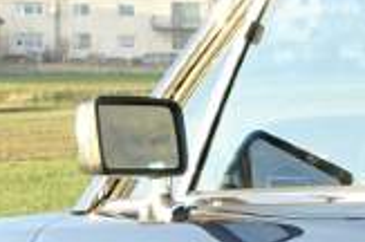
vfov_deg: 5.2
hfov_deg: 7.9
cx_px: 564
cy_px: 529
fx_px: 2580
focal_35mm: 255
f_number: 4
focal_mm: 13.34
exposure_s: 1/80
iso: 125
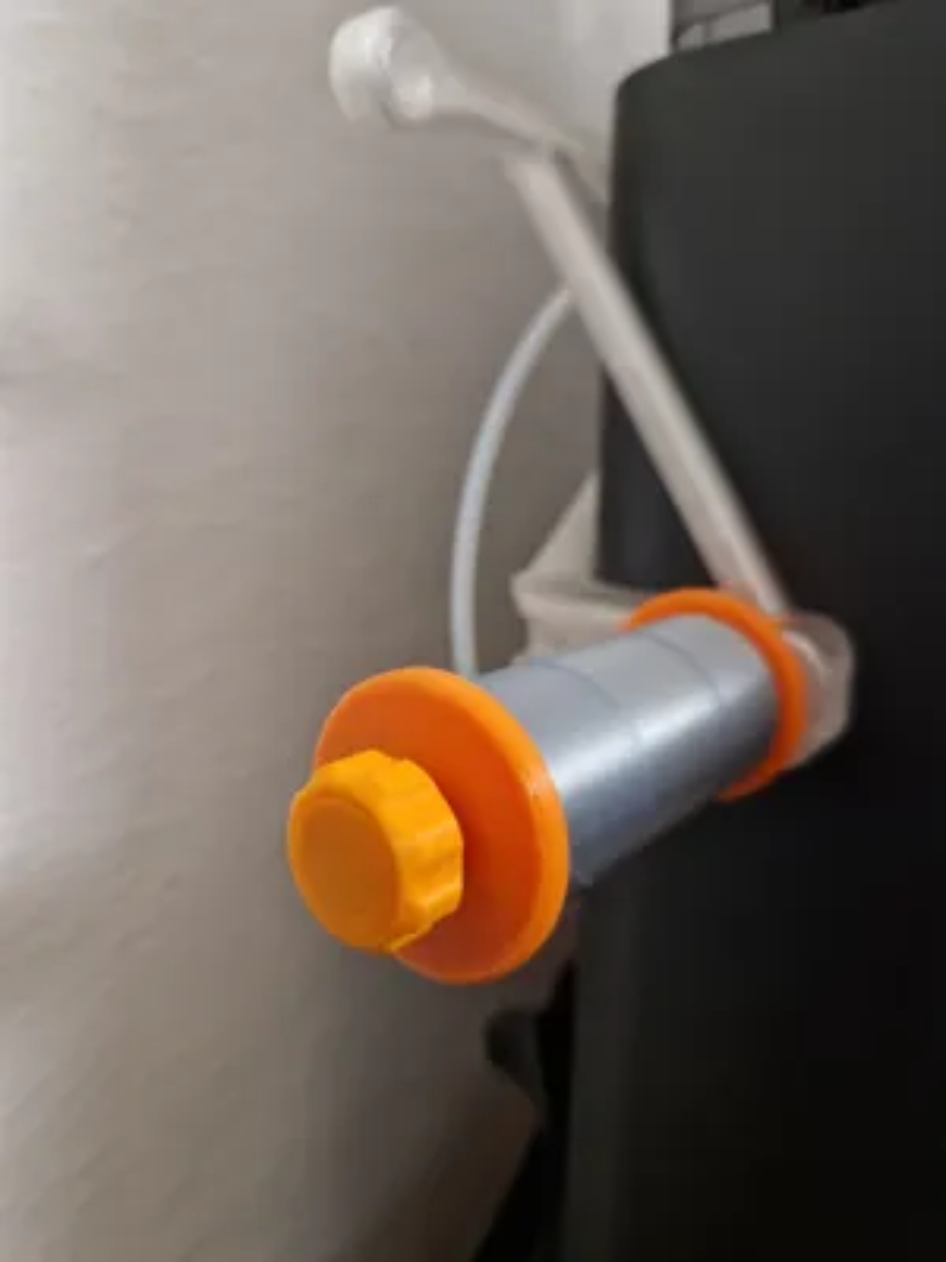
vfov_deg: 73.9
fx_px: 838
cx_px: 473
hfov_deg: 58.9
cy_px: 631
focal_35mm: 23
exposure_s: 1/25
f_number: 1.8
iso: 640
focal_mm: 5.4
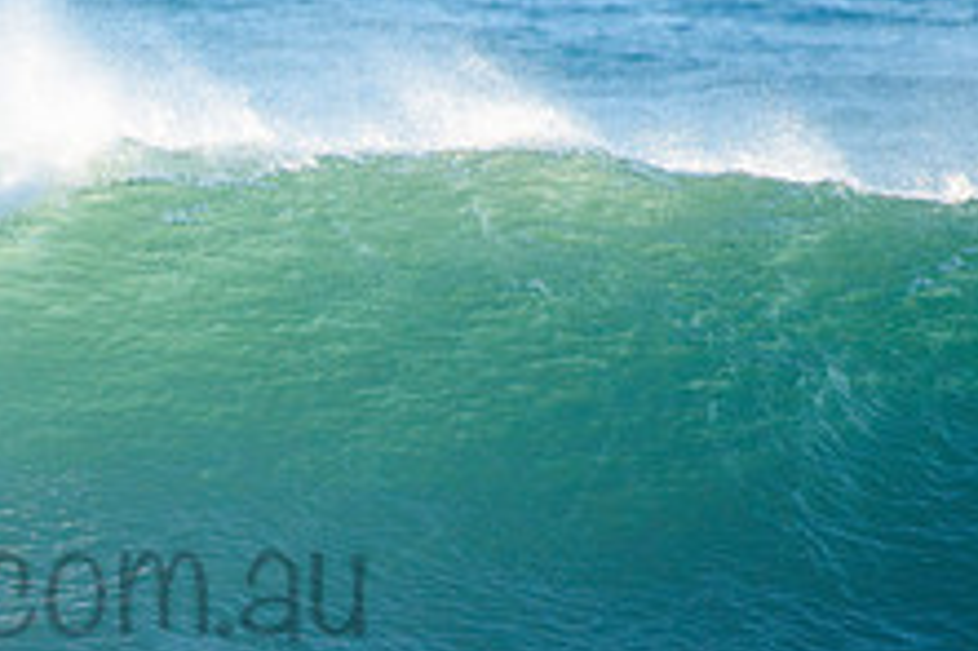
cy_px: 534
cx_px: -102
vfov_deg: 1.0
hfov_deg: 1.6
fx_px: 35642
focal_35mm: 1313
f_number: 5.6
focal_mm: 500
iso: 450
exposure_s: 1/1600
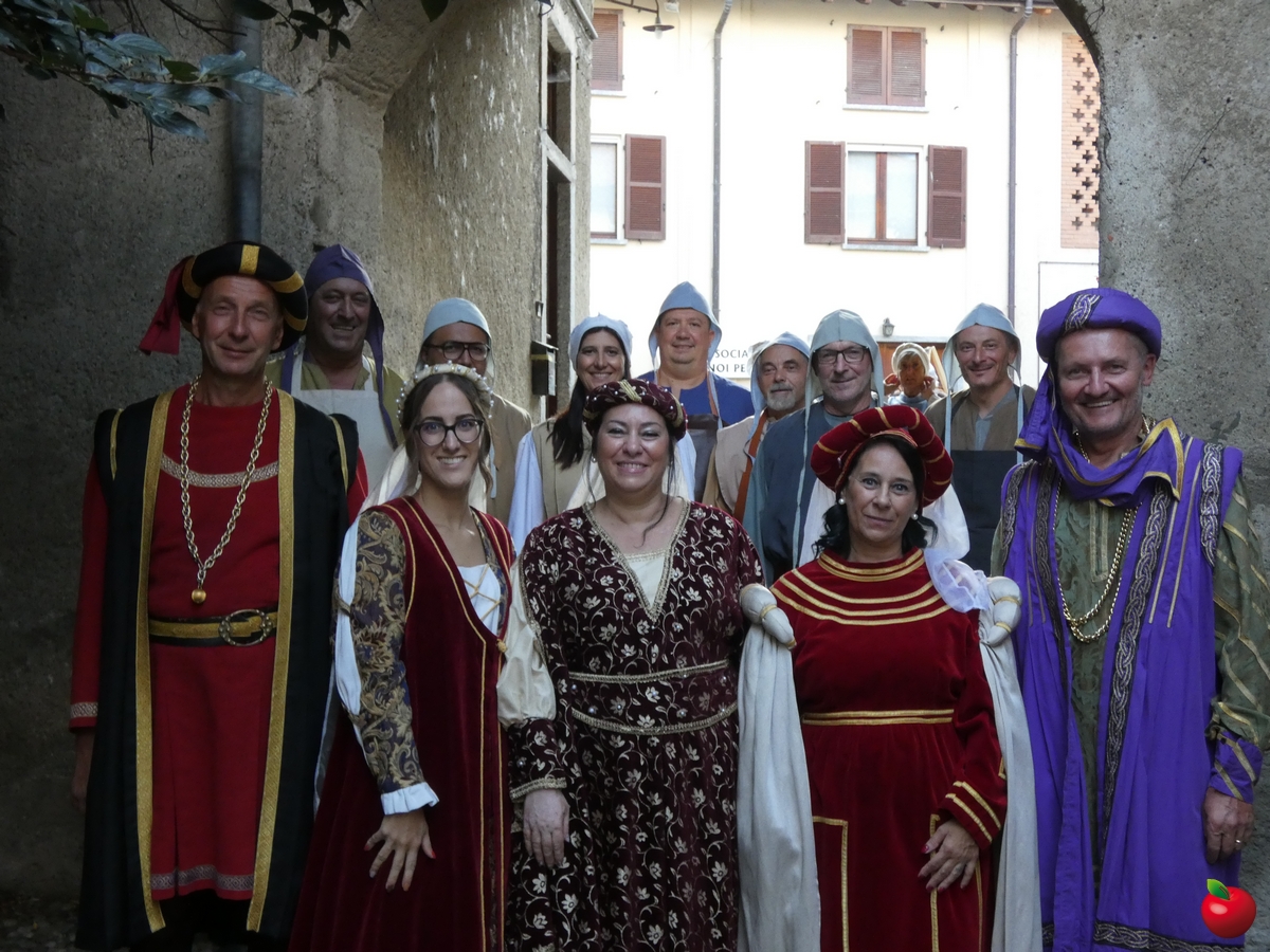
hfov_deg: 38.2
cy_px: 476
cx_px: 635
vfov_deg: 29.1
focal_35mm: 50
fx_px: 1834
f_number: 3.9
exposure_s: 1/80
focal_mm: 9
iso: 400
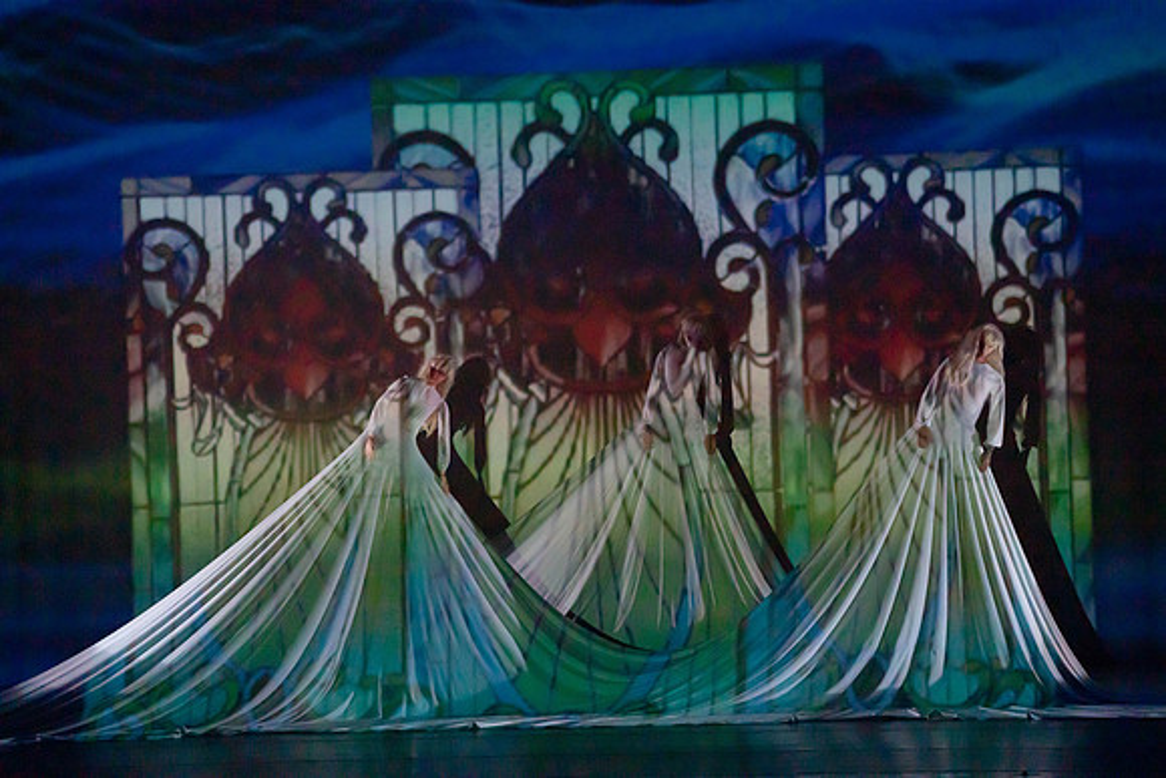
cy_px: 389
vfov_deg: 7.9
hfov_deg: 11.9
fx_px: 5604
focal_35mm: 173
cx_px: 583
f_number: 5.6
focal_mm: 173
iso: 6400
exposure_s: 1/320
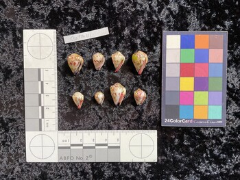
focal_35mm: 29
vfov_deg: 48.3
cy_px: 90
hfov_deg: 61.6
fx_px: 201
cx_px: 120
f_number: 1.8
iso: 50
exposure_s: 1/50
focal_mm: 3
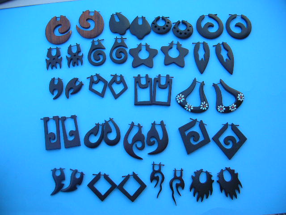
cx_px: 143
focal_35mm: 35
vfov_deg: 40.7
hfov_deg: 52.6
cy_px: 108
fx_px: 289
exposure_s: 1/33.2
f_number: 2.8
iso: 50
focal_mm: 5.8
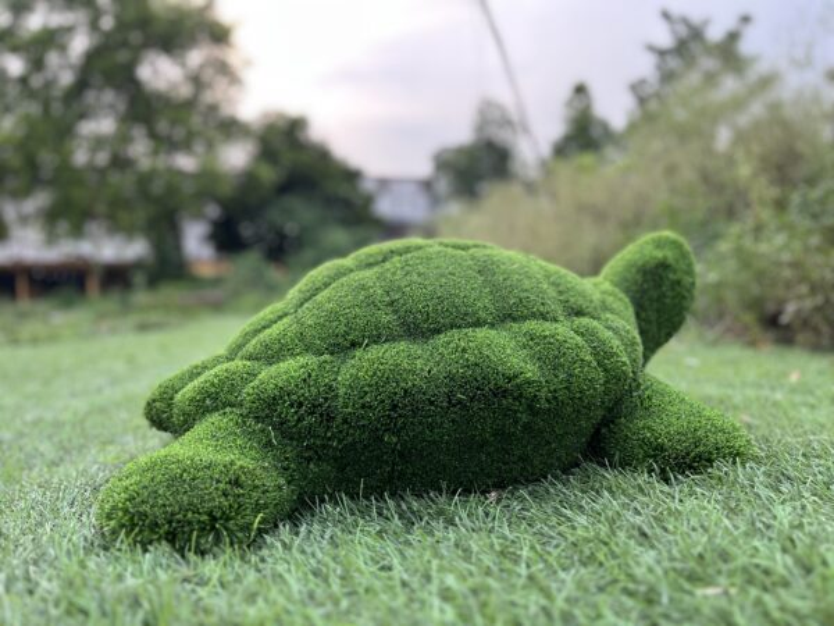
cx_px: 417
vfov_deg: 53.1
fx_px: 626
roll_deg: +2.5
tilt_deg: -0.4
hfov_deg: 67.3
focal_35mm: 26
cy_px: 313
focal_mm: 5.1
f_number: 1.6
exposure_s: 1/550
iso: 50
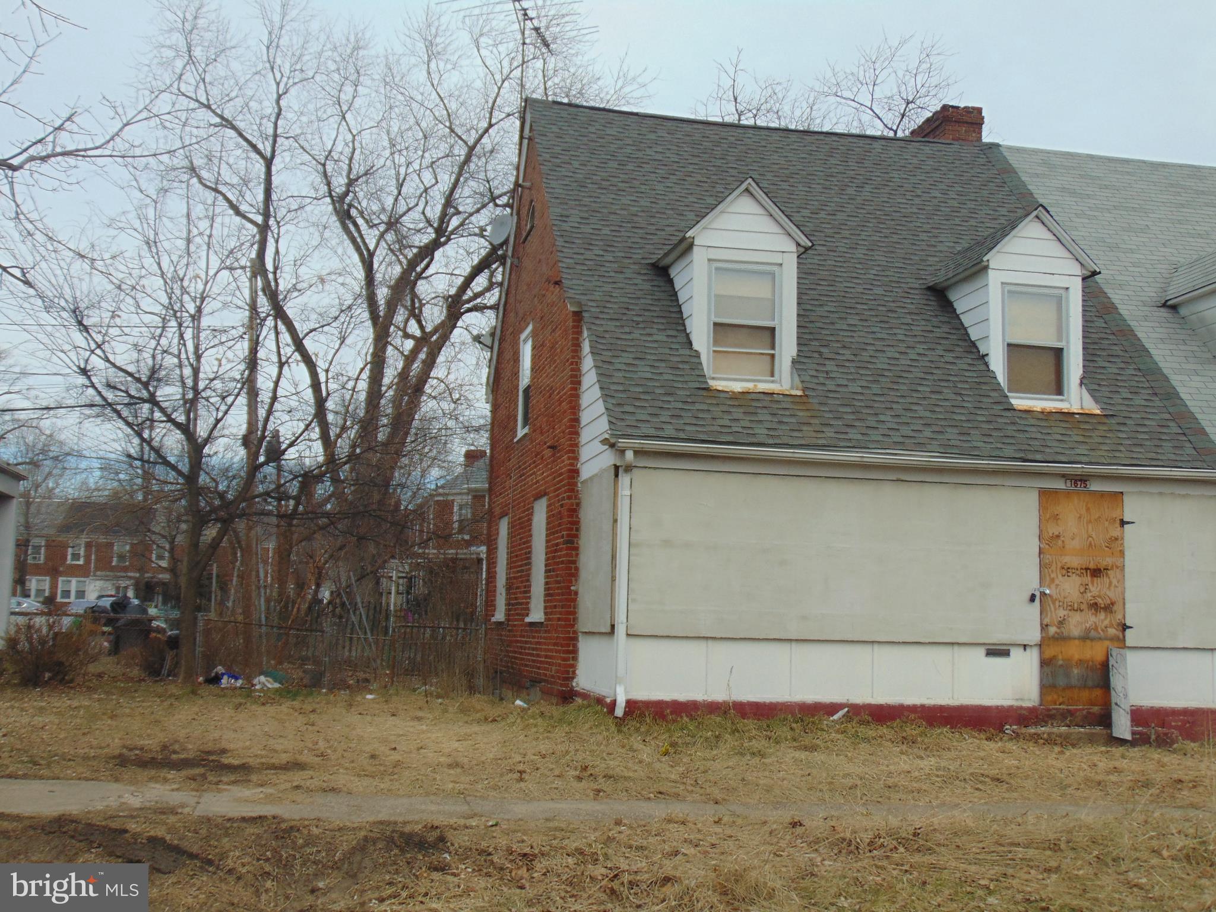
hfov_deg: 44.8
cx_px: 608
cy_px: 456
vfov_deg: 34.3
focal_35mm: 42
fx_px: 1475
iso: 80
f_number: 3.3
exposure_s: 1/640
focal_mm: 7.6
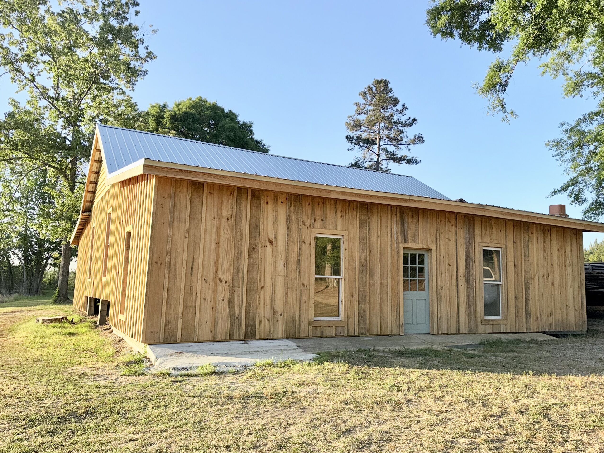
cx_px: 307
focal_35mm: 29
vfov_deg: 48.2
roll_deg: -0.8
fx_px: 506
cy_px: 220
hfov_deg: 61.7
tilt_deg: +7.7
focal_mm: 6.76
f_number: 1.78
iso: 50
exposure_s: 1/1493
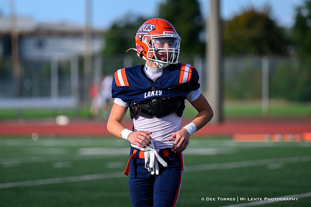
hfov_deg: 7.3
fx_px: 2438
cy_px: 104
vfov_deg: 4.9
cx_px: 156
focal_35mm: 282
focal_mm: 280
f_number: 4
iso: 320
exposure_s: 1/2000
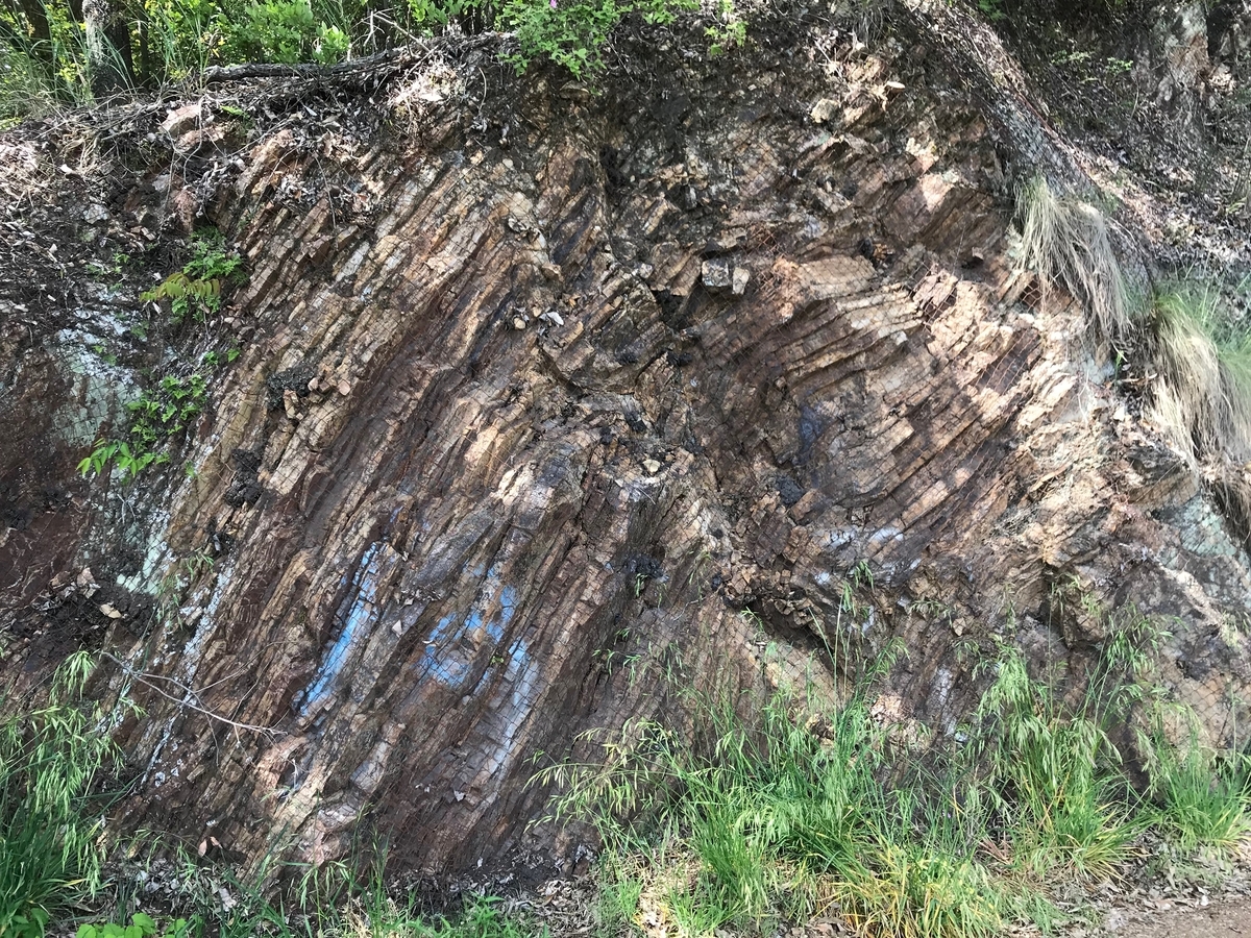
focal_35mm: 28
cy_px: 469
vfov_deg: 49.7
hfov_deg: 63.4
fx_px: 1012
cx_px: 626
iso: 20
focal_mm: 3.99
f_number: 1.8
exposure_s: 1/330
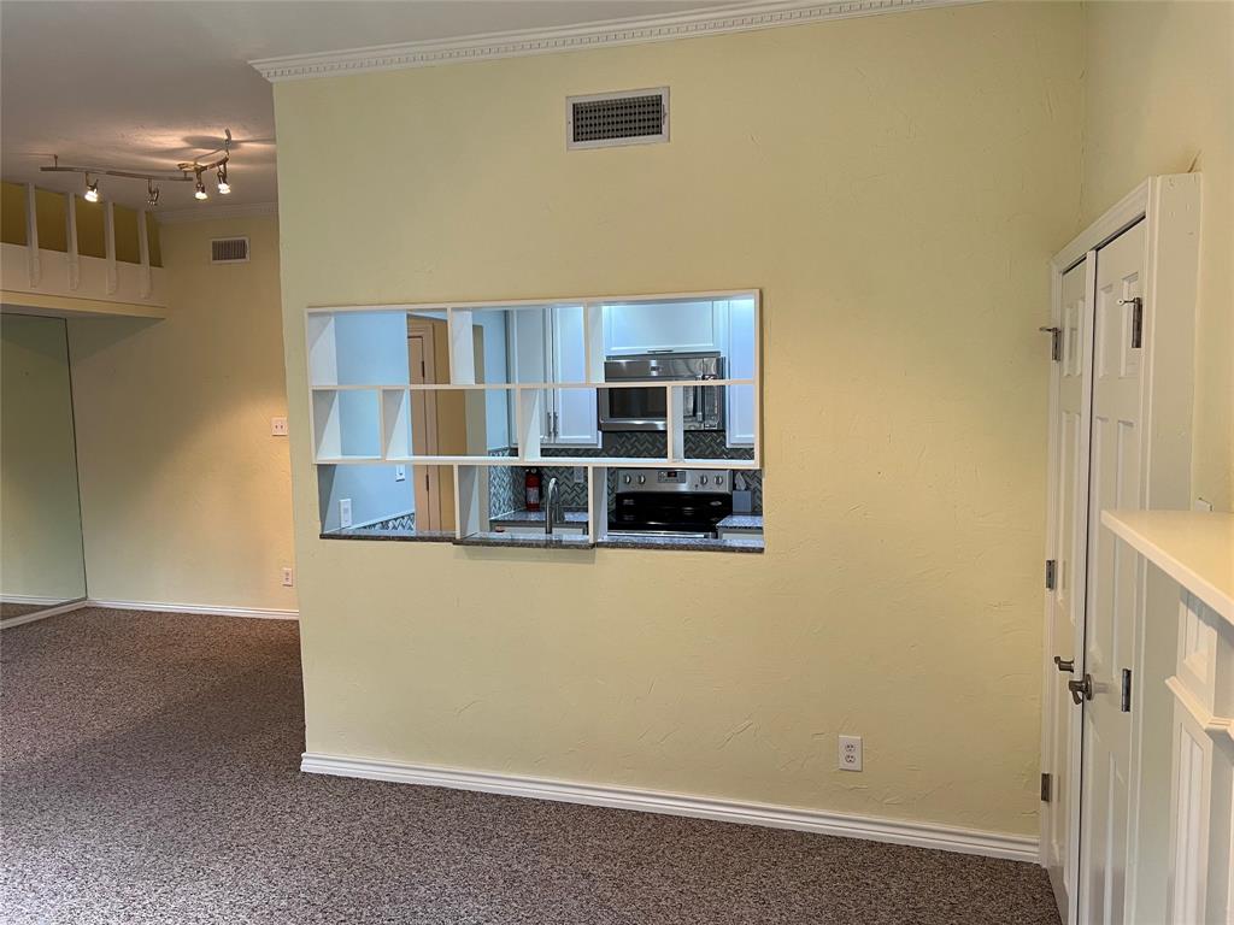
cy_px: 462
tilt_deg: -5.7
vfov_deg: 53.1
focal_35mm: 26
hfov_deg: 67.3
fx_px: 927
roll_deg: +1.5
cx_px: 617
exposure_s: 1/60
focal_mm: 5.7
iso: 80
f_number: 1.5
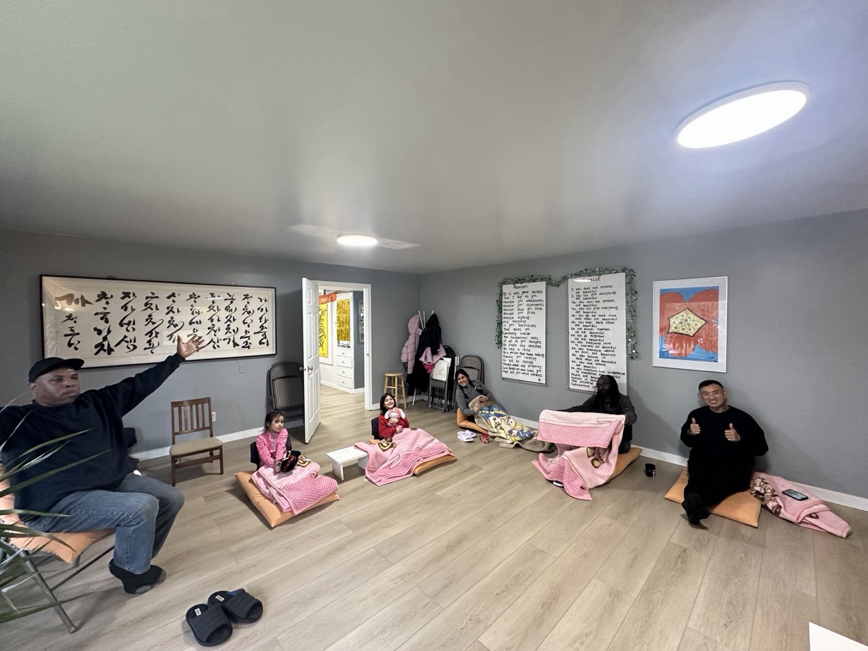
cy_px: 326
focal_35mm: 14
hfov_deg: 102.1
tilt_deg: -1.0
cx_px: 434
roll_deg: +0.1
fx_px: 351
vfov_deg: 85.7
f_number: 2.2
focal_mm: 2.22
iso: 320
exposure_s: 1/60
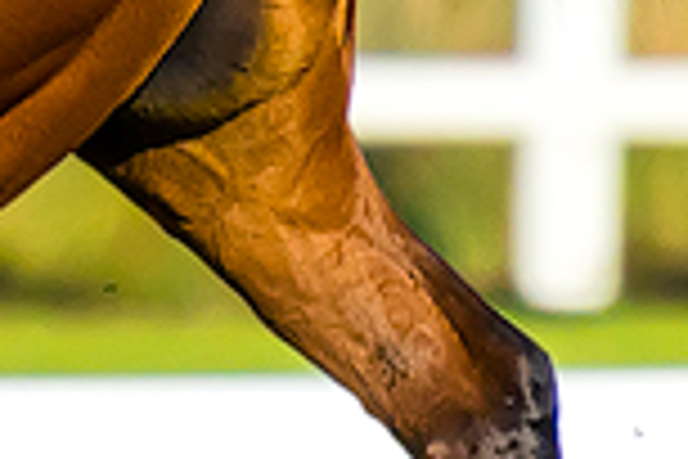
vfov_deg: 0.2
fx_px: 125302
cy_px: -292
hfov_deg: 0.3
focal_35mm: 6557
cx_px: -1120
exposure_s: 1/2500
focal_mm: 1000
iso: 1250
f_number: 8
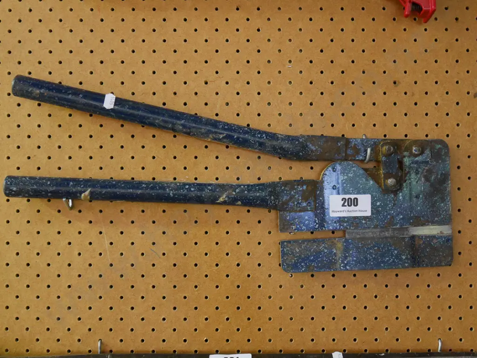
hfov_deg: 42.9
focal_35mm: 44
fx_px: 607
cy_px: 179
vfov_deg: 32.9
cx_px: 238
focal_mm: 22
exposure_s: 1/8
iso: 3200
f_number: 4.8
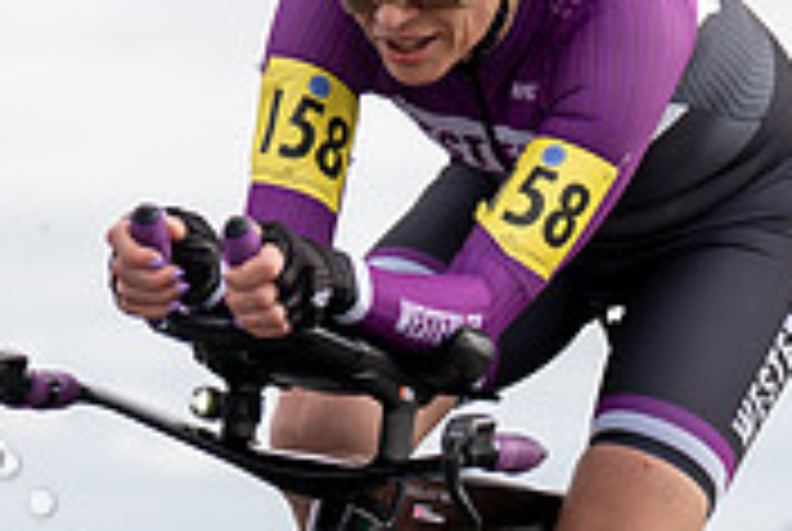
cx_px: 418
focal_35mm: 276
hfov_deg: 7.5
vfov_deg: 5.0
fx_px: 6082
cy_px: 408
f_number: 3.5
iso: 125
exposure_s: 1/800
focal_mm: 74
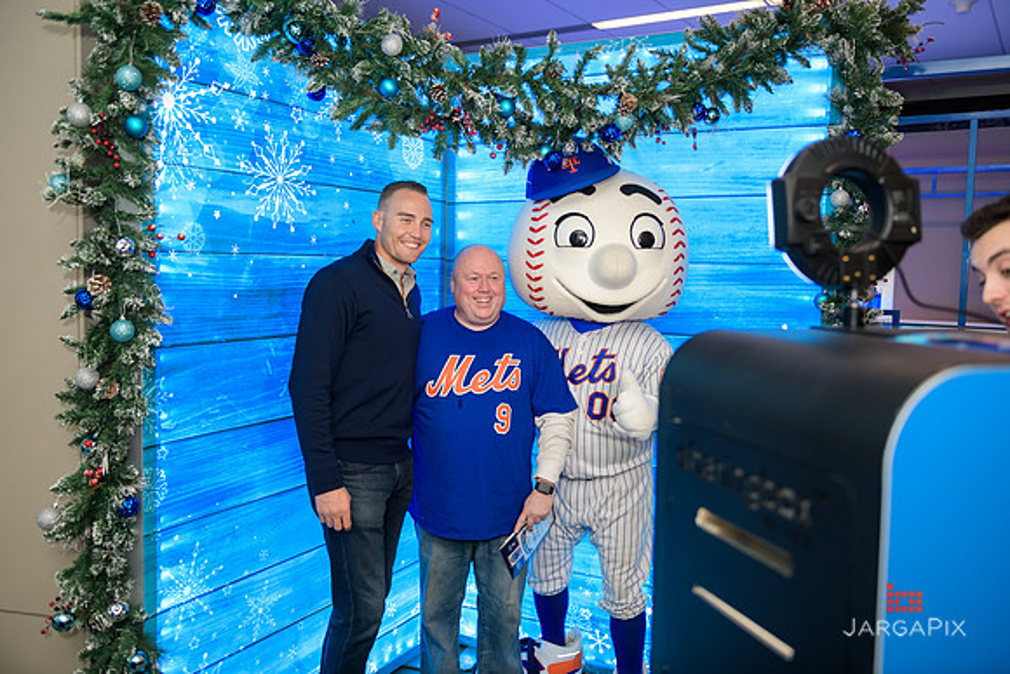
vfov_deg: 41.1
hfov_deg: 58.7
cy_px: 337
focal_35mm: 32
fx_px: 898
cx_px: 505
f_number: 3.2
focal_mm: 32
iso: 400
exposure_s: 1/125
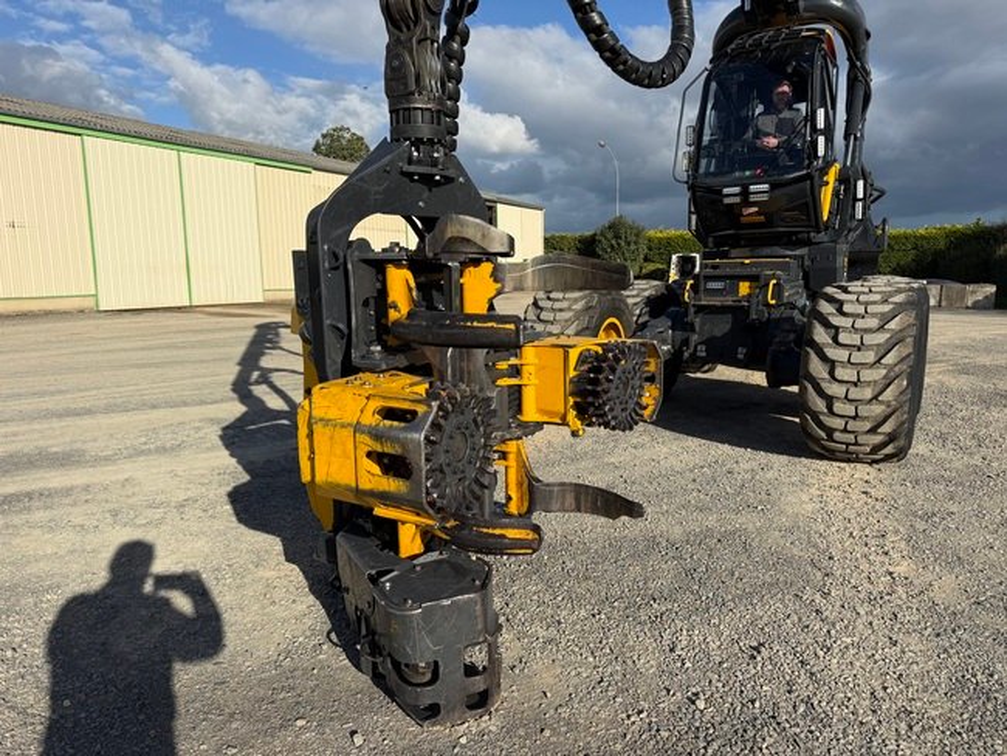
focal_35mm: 24
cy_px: 378
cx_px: 504
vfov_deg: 56.8
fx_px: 698
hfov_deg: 71.6
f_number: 1.78
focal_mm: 6.76
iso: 80
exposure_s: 1/5714
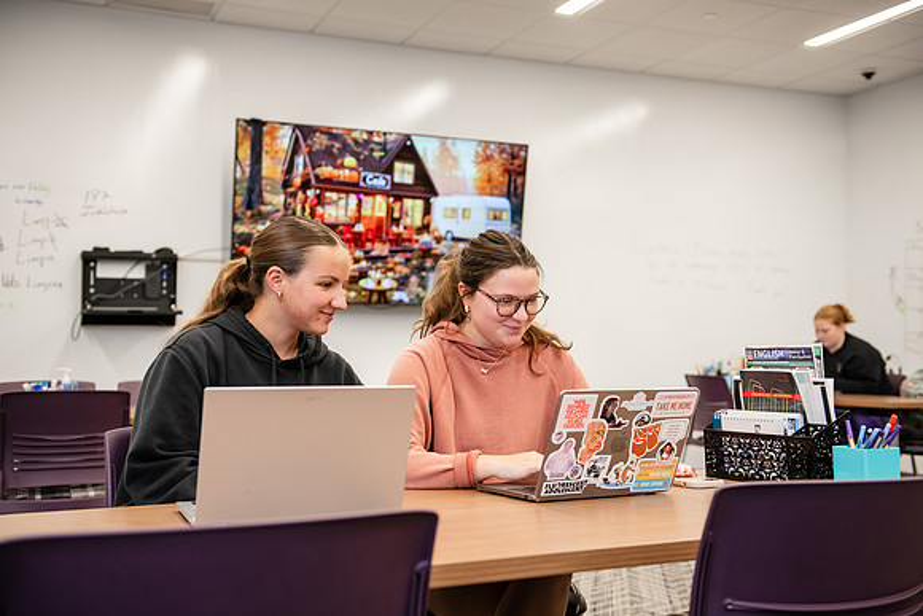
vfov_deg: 31.9
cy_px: 308
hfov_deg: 46.4
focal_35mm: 42
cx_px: 462
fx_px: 1077
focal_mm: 42
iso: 1000
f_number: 3.2
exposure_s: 1/200
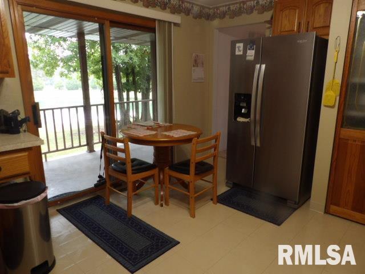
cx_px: 182
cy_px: 137
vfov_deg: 56.8
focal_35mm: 24
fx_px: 253
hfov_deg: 71.6
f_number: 3.2
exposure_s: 1/17
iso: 269
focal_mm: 4.3
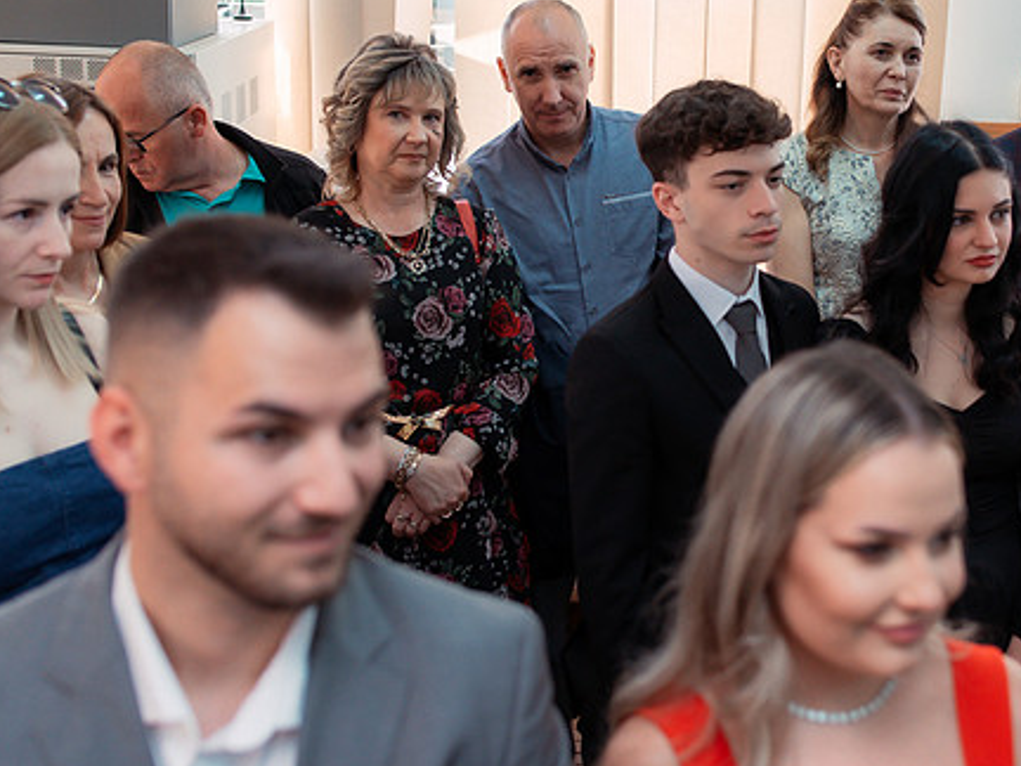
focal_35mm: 55
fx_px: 1622
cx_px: 712
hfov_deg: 34.5
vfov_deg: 26.5
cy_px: 315
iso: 800
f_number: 3.2
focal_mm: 35
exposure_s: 1/320
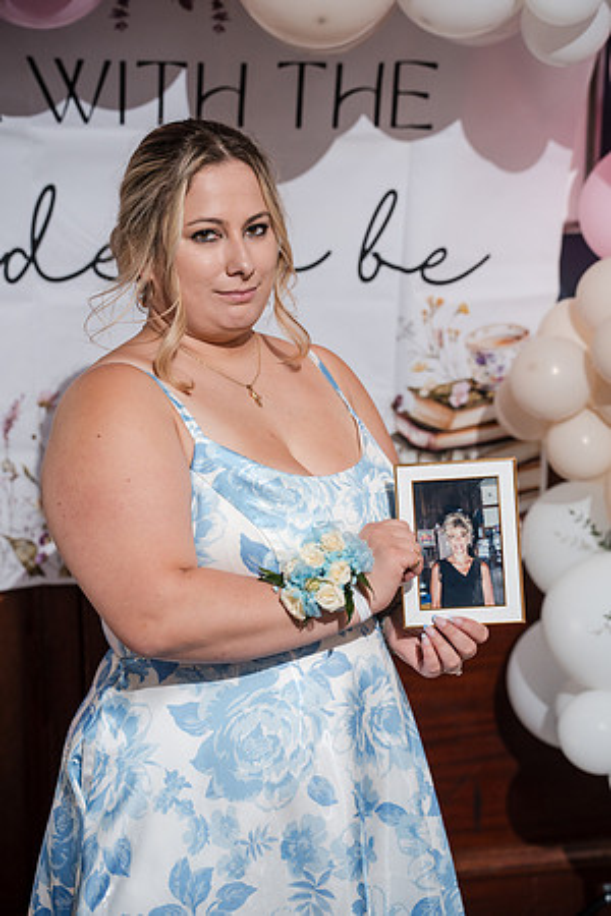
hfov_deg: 18.9
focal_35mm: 72
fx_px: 1833
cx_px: 306
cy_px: 458
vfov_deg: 28.1
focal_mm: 72
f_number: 4
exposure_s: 1/250
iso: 1000
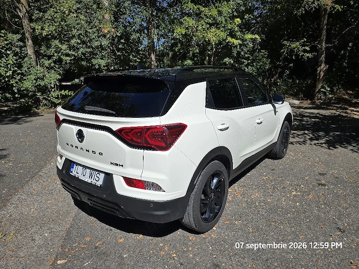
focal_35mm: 23
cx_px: 180
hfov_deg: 73.9
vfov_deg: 58.9
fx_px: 239
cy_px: 134
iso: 12
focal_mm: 6.3
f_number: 1.7
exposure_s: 1/1250
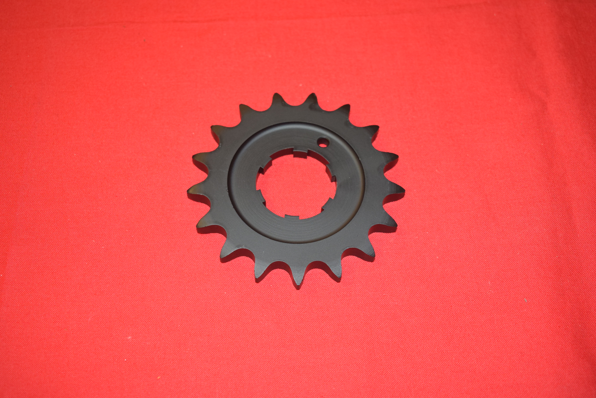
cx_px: 298
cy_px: 199
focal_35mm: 46
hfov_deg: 42.3
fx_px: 770
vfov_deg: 29.0
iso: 800
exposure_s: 1/60
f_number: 5
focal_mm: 31
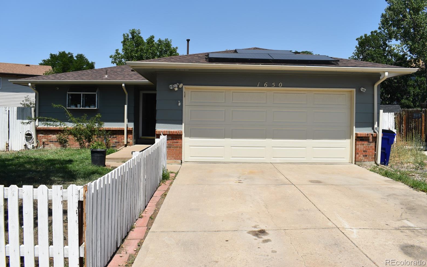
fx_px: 326
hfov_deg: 66.5
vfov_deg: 44.5
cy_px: 123
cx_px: 211
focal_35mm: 28
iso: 100
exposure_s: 1/320
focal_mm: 18
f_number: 9
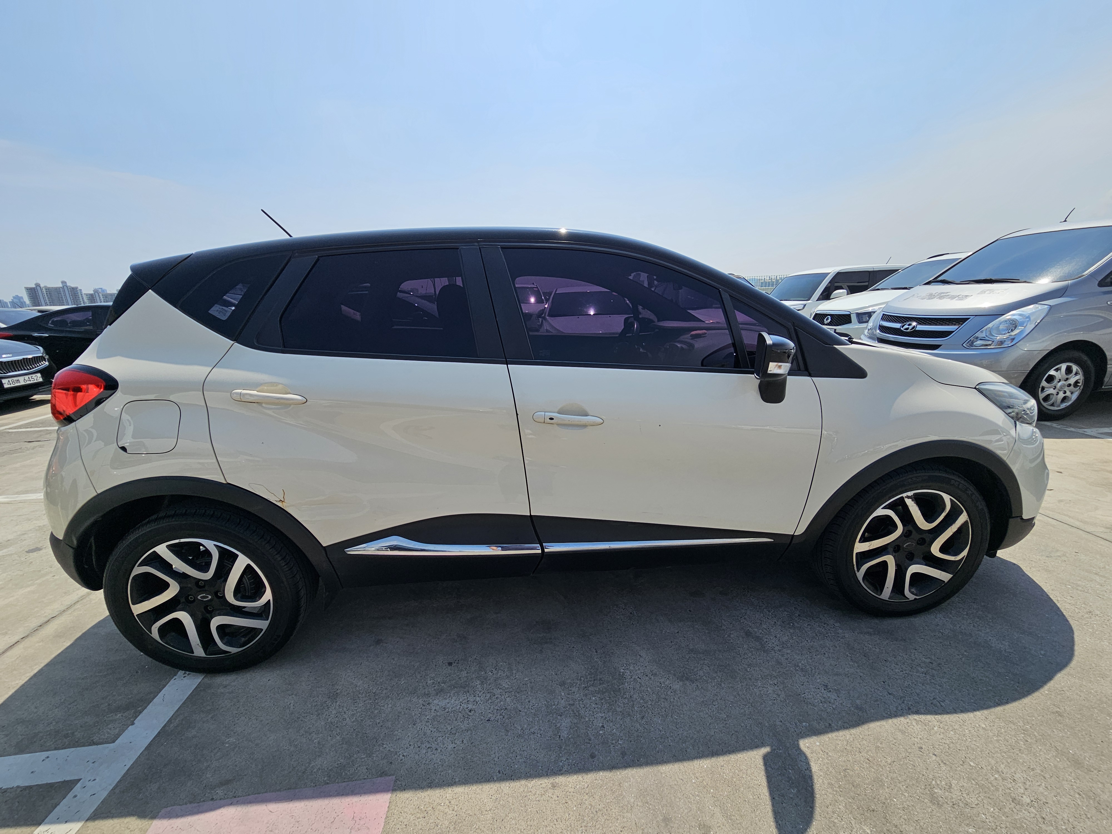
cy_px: 417
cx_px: 556
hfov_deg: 106.2
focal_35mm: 13
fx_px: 418
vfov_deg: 89.9
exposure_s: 1/3521
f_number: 2.2
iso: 50
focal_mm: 2.2
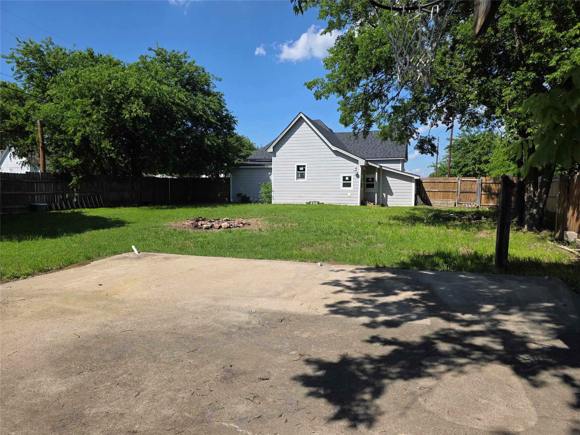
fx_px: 385
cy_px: 218
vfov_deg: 58.9
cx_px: 290
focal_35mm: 23
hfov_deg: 73.9
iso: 80
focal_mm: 6.3
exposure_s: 1/5958
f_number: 1.7
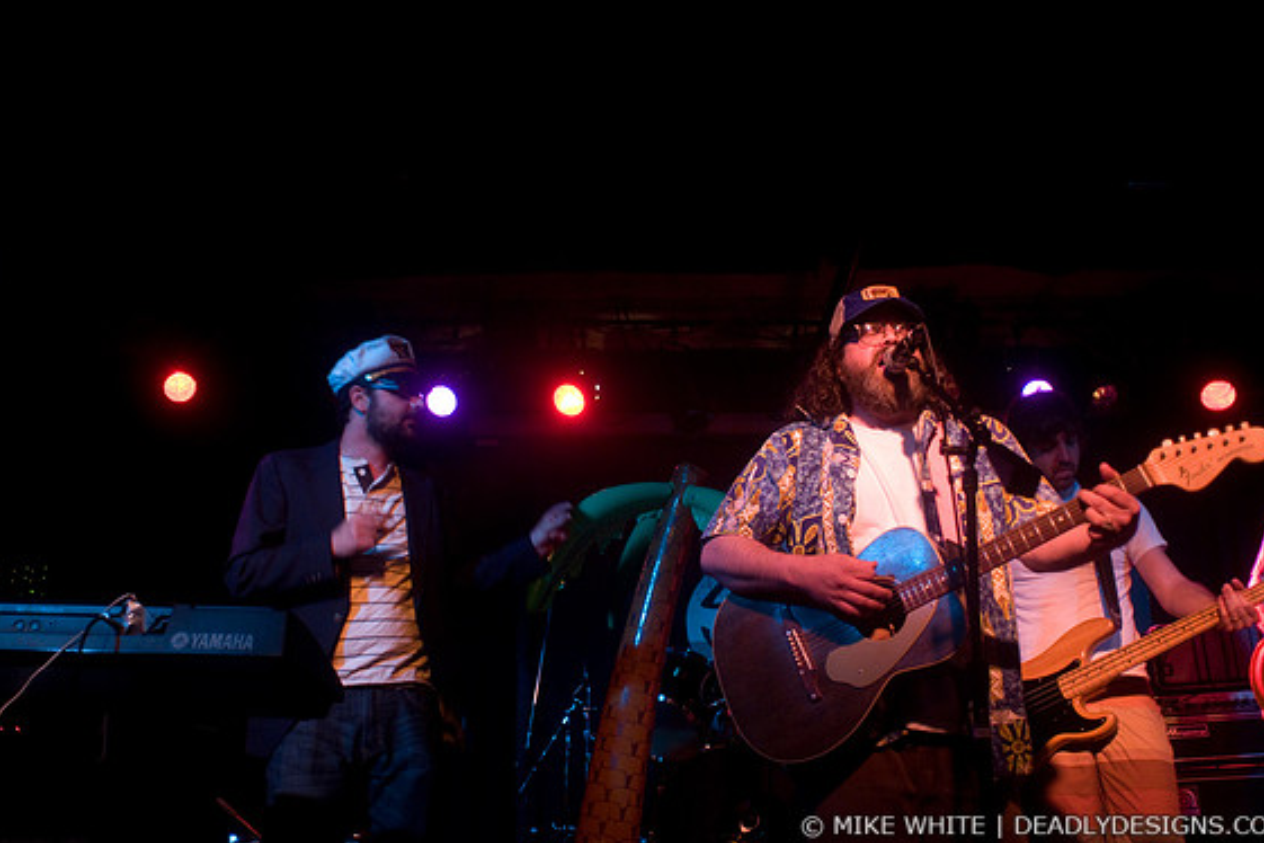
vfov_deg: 42.3
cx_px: 647
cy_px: 411
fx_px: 1088
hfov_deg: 60.3
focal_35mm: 31
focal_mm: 20
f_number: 2.8
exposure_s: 1/30
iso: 1000
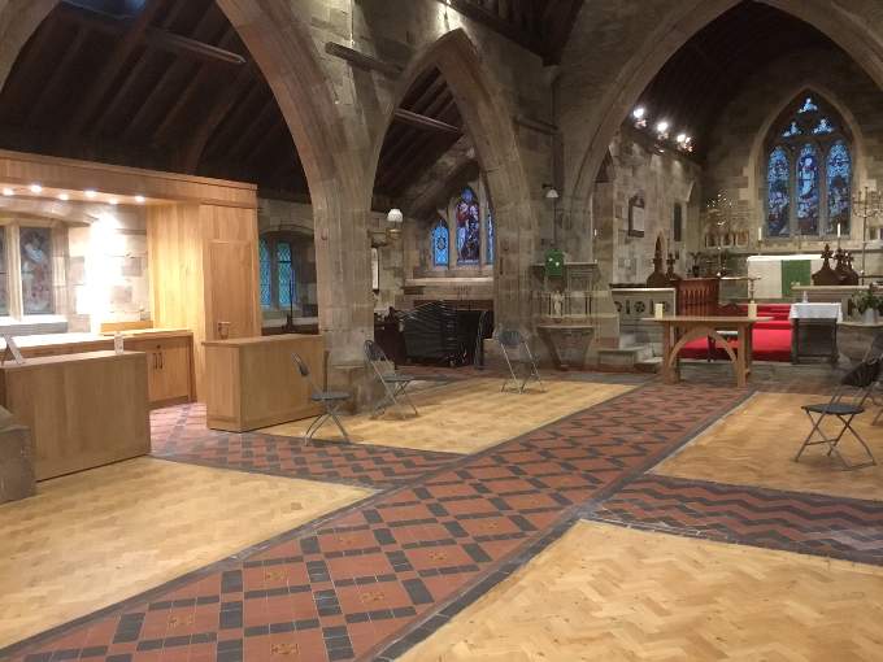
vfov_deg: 45.4
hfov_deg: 58.4
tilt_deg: -3.1
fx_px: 791
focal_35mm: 31
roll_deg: +0.7
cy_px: 331
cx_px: 442
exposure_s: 1/17
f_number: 2.4
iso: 250
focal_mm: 3.3
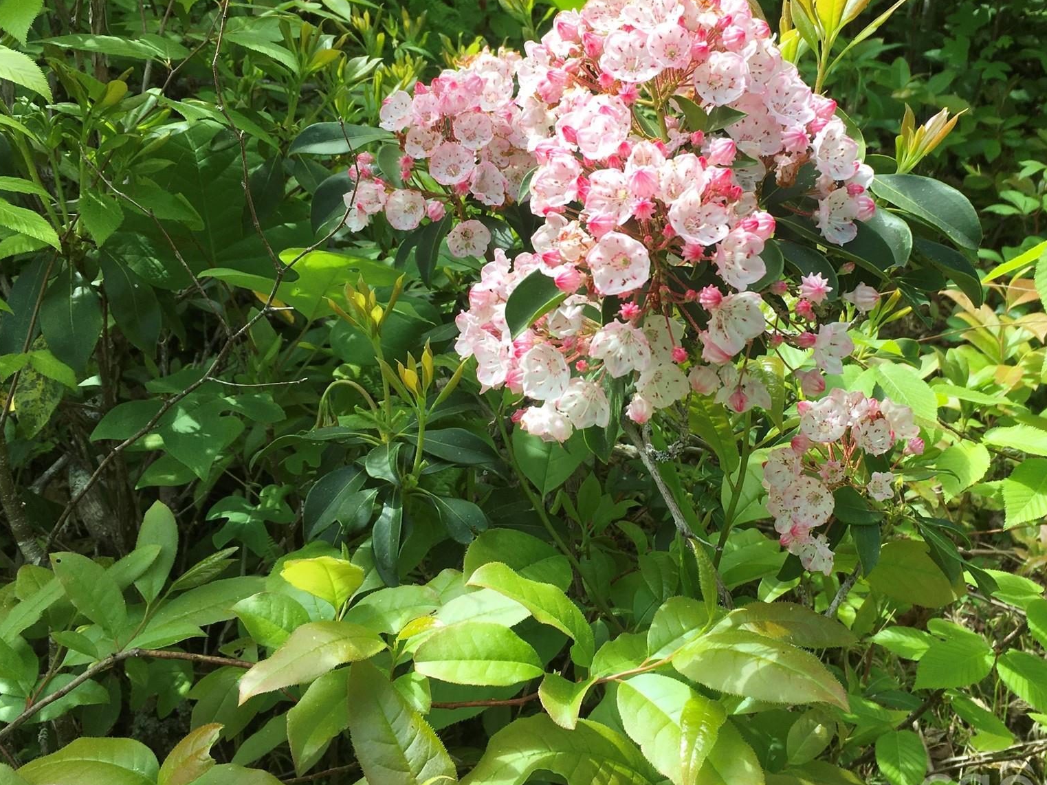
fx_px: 1180
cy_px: 316
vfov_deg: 36.7
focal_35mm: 39
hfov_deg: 47.6
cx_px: 630
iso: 25
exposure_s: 1/561
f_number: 2.2
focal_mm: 4.15
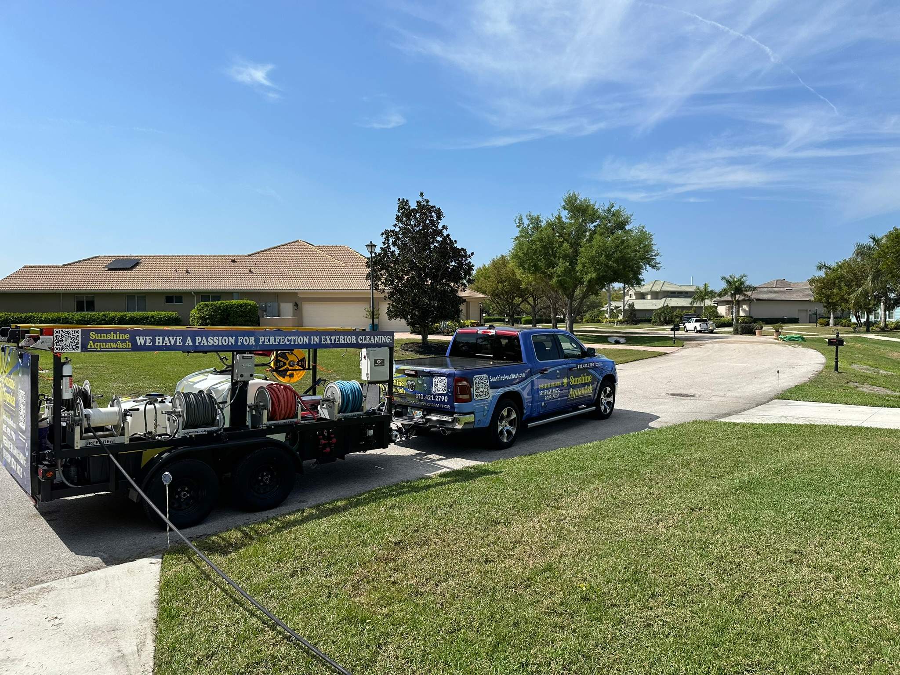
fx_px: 624
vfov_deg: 56.8
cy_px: 338
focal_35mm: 24
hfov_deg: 71.6
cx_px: 450
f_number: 1.78
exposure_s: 1/6211
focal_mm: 6.86
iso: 80
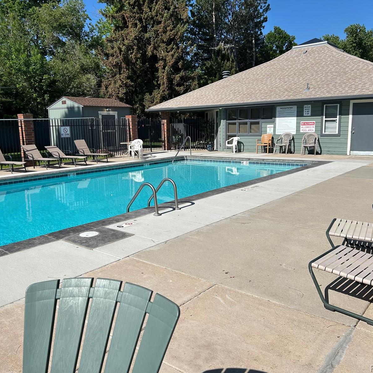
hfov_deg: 52.5
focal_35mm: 31
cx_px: 170
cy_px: 186
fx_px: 378
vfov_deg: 52.5
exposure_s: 1/6211
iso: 50
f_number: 1.5
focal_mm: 5.7
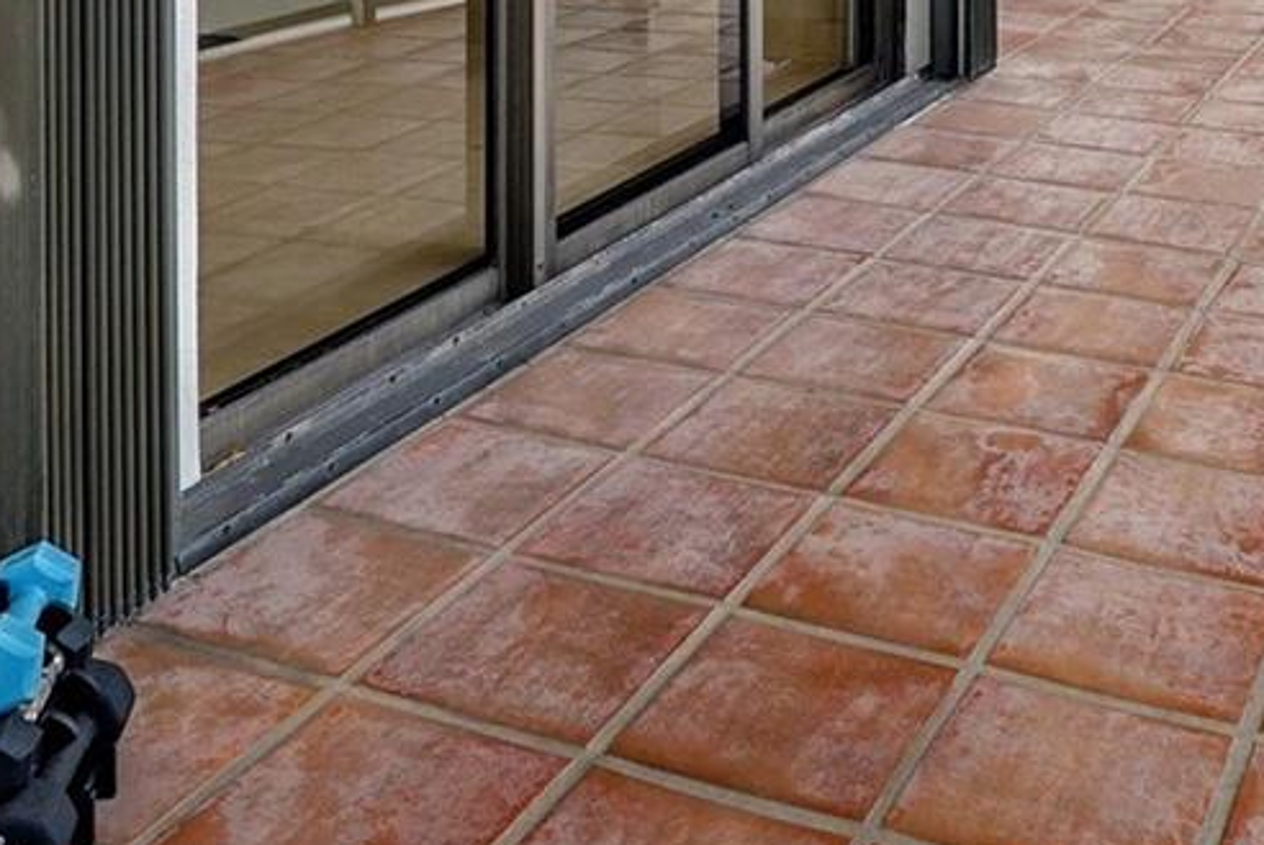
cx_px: 915
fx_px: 1884
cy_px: -336
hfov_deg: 36.4
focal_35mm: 54
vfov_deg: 22.0
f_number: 13
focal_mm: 16.5
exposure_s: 1/320
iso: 640
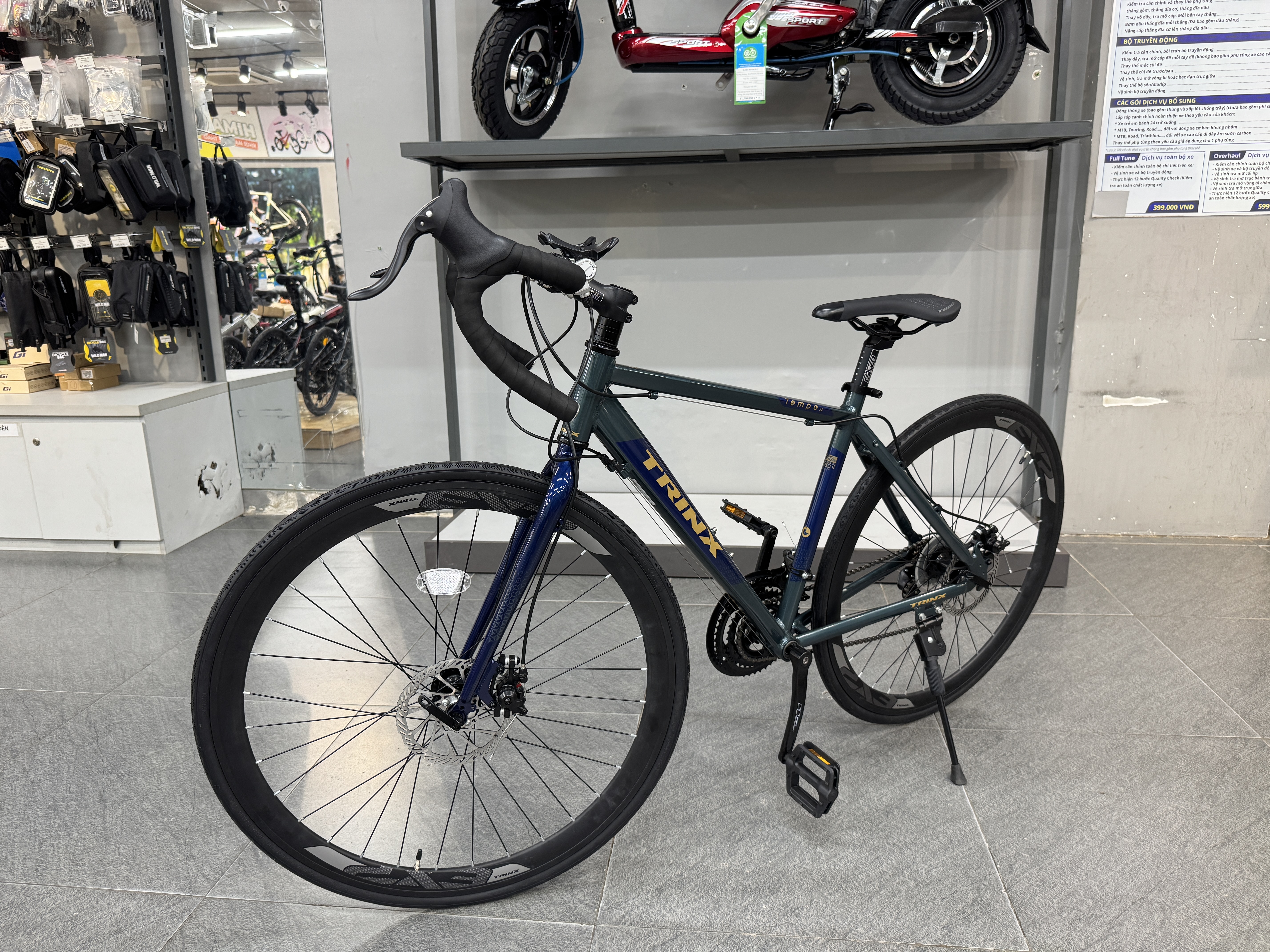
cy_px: 476
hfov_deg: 71.6
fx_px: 881
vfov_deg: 56.8
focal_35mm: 24
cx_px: 635
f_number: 1.78
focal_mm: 6.76
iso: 200
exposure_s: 1/79
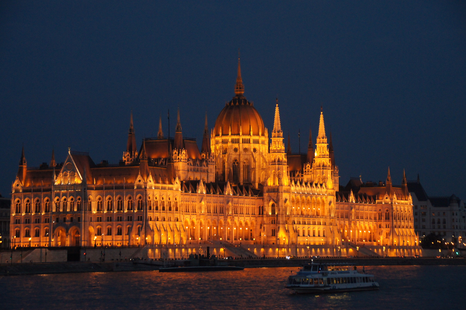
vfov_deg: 13.0
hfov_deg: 19.5
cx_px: 233
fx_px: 1358
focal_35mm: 105
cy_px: 155
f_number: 5.6
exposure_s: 1/30
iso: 1600
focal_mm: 70
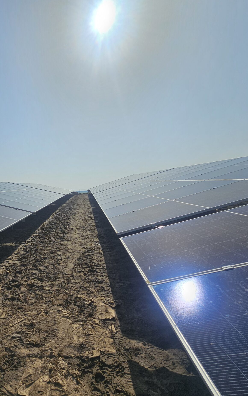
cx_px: 34
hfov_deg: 55.6
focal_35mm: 19
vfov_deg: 88.0
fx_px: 206
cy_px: 203
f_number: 2.2
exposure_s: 1/10024
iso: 50
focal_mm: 2.2
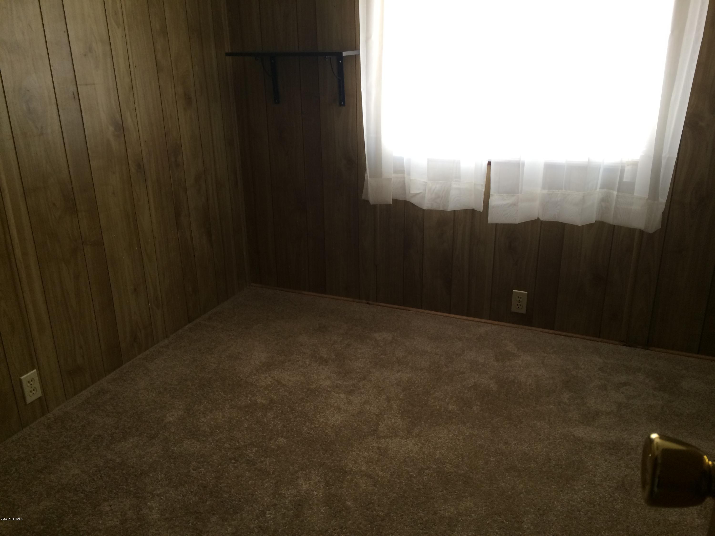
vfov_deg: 48.2
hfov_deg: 61.7
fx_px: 599
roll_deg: +0.8
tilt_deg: -21.6
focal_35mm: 29
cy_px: 268
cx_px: 358
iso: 80
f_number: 2.2
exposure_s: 1/30
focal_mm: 4.15
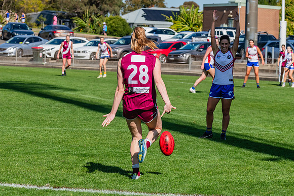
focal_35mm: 184
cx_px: 135
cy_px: 99
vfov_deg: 7.5
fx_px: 1506
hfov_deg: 11.2
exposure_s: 1/1250
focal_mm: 170
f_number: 13
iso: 800
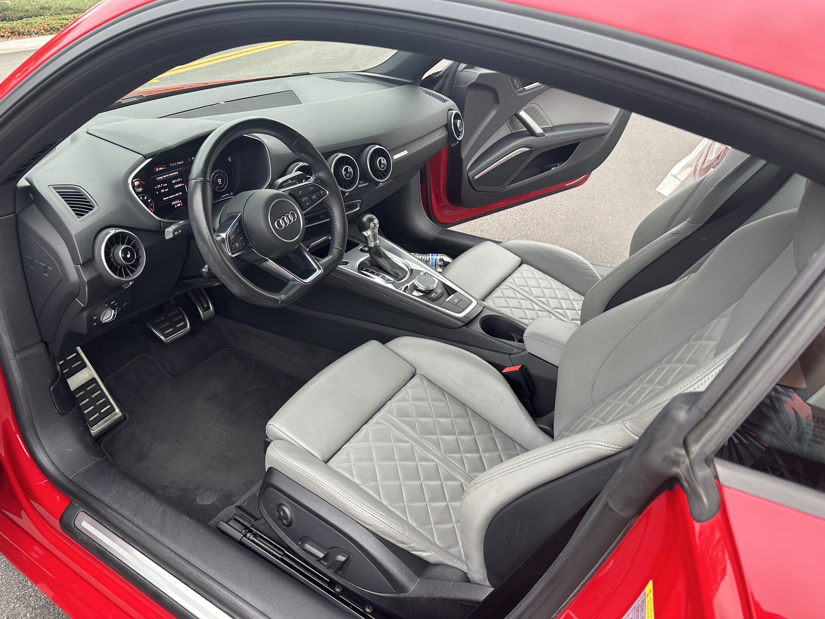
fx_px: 572
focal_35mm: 24
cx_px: 412
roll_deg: +1.6
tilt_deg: -33.1
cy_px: 310
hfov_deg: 71.6
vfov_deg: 56.8
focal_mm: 6.86
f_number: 1.78
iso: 80
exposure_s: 1/283
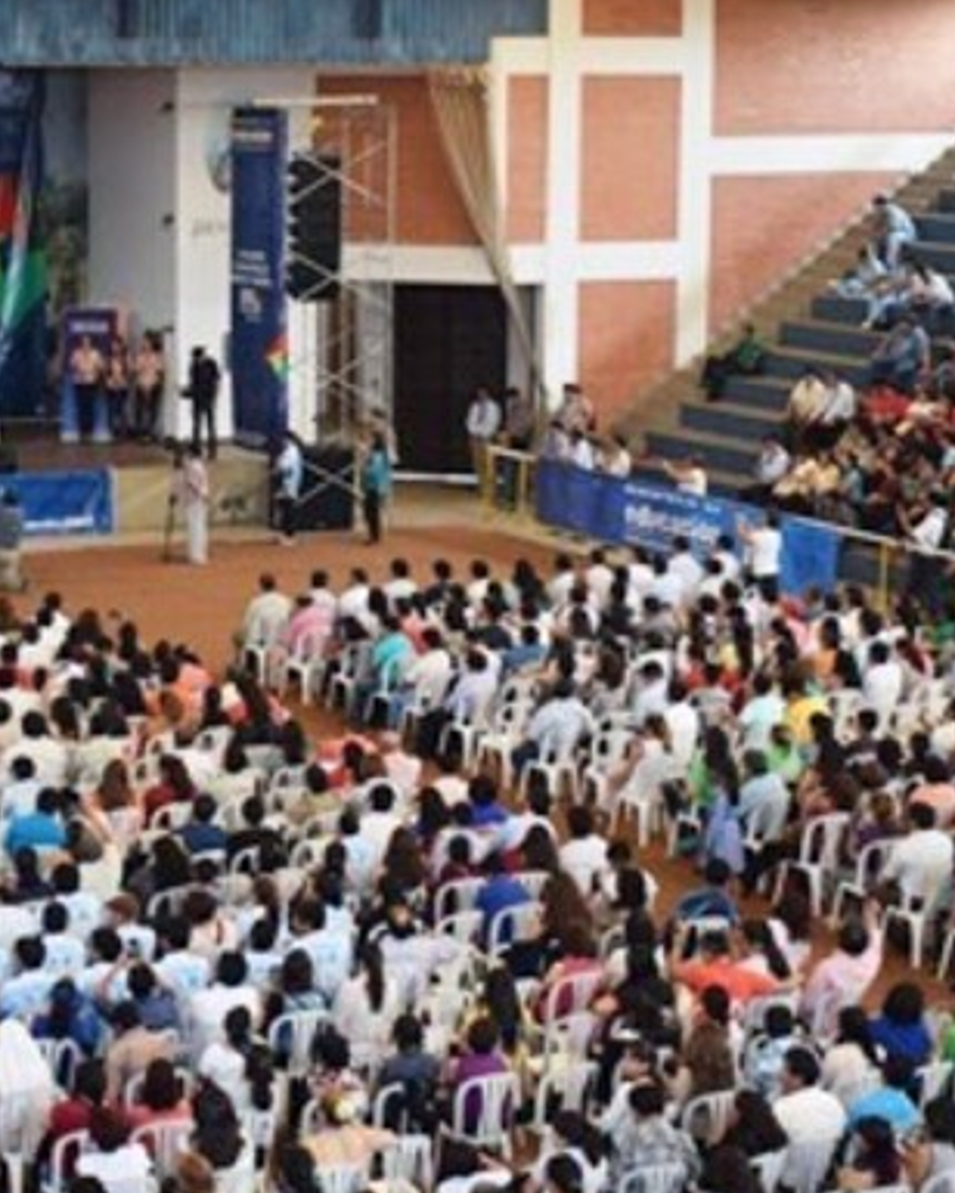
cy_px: 505
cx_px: 74
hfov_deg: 17.6
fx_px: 3038
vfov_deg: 22.2
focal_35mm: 86
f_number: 4.5
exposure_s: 1/80
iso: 400
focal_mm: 24
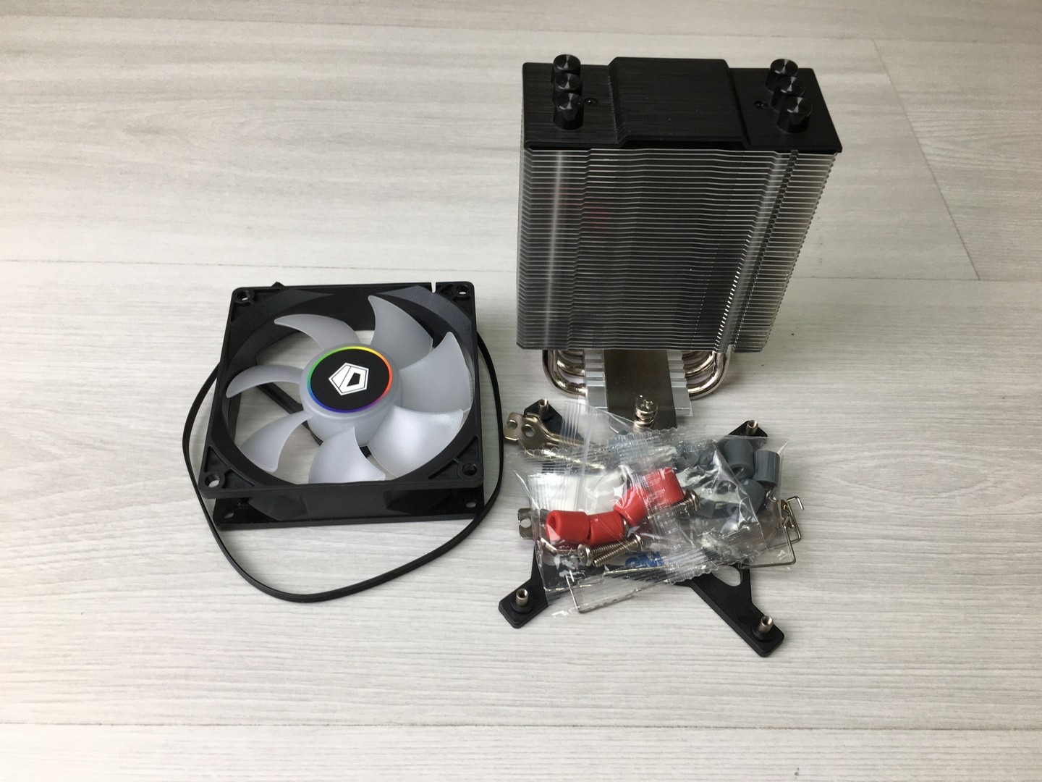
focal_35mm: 29
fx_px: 873
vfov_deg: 48.2
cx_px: 521
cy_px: 391
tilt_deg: -51.3
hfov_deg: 61.7
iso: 40
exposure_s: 1/100
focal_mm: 4.15
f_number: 2.2
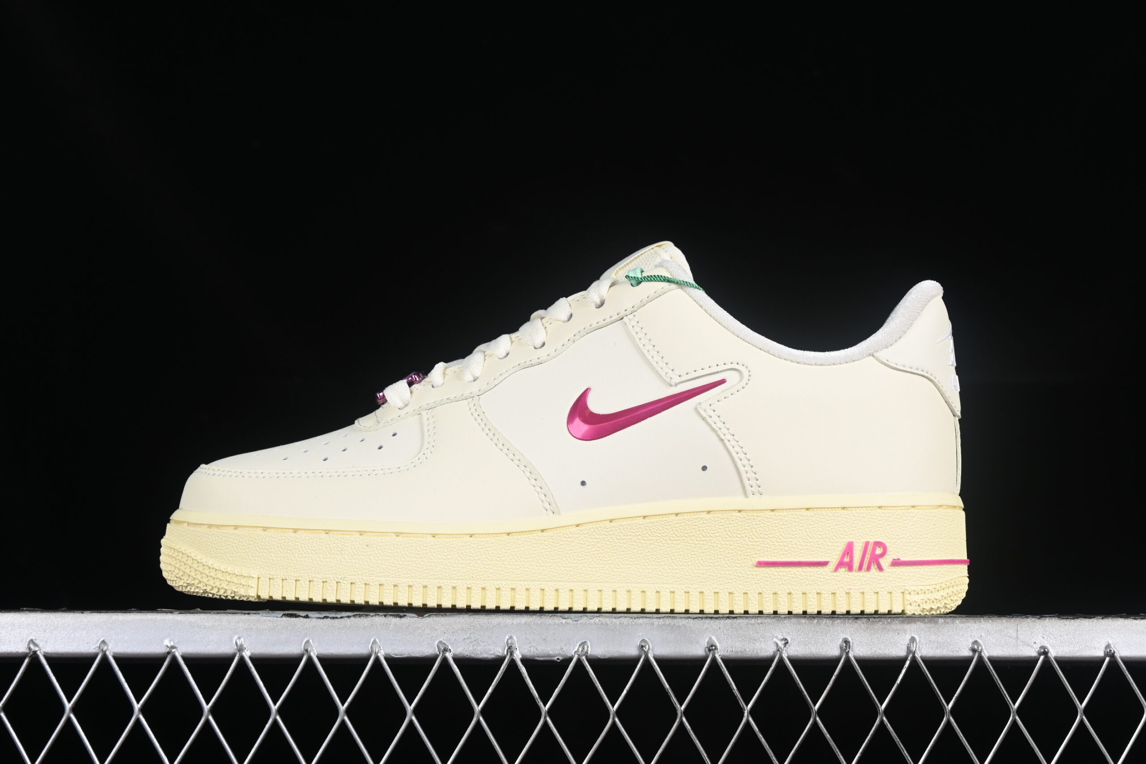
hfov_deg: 27.0
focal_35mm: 75
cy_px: 382
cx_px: 573
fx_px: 2387
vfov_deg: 18.2
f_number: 8
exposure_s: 1/100
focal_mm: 50
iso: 160
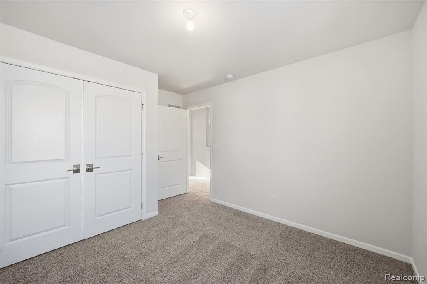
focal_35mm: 14
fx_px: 166
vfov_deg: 81.2
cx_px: 214
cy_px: 142
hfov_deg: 104.3
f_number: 9
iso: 50
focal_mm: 14
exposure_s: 1/20
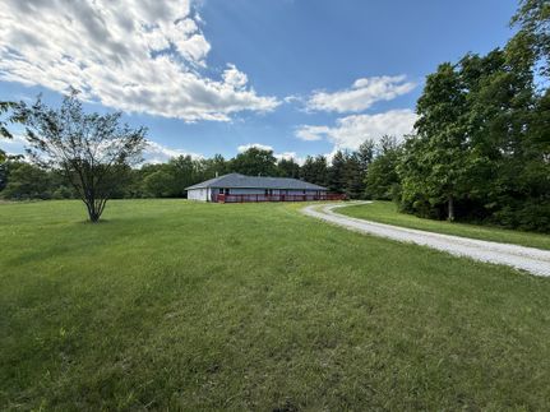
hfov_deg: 102.1
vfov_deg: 85.6
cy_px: 206
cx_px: 275
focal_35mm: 14
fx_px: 222
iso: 64
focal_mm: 2.22
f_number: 2.2
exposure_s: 1/1698
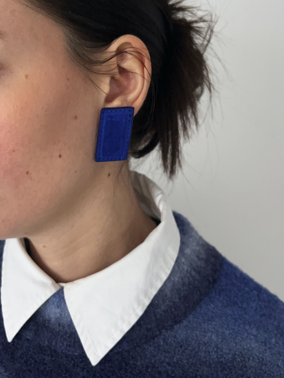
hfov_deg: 53.1
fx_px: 284
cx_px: 142
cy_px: 189
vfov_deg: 67.3
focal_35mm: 26
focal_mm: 5.1
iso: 125
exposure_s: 1/65
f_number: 1.6
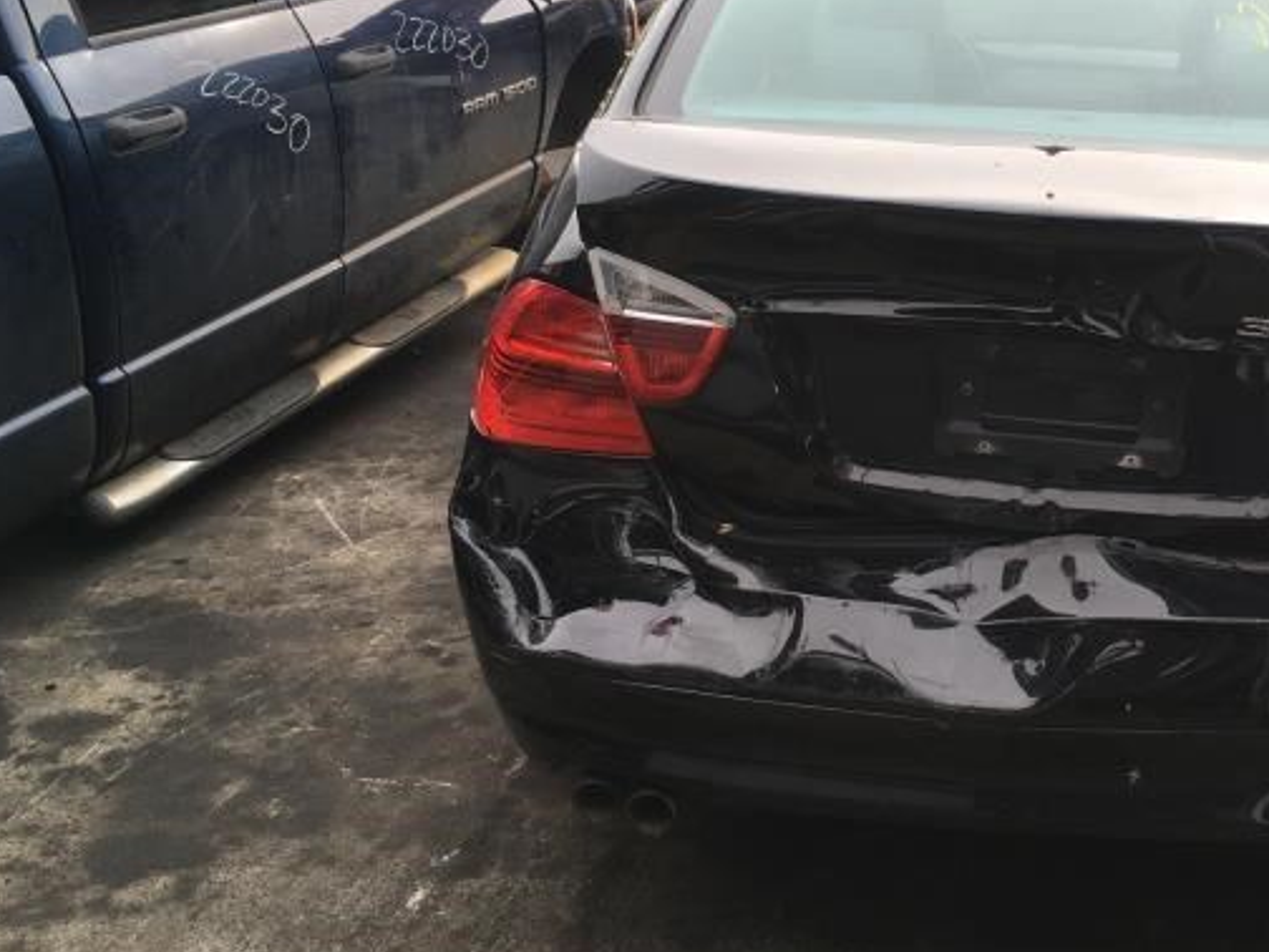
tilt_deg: -16.0
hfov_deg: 40.1
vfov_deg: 31.5
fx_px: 1686
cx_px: 954
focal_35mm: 46
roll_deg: -1.1
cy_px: 405
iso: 25
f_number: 2.2
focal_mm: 4.15
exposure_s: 1/160
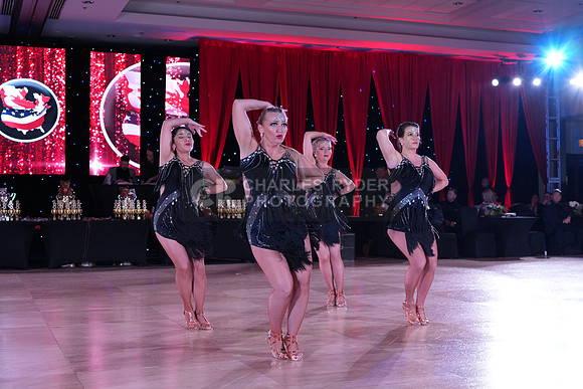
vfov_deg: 28.1
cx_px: 292
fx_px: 777
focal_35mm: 48
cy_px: 194
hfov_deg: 41.1
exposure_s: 1/250
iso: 2500
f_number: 5
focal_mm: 48
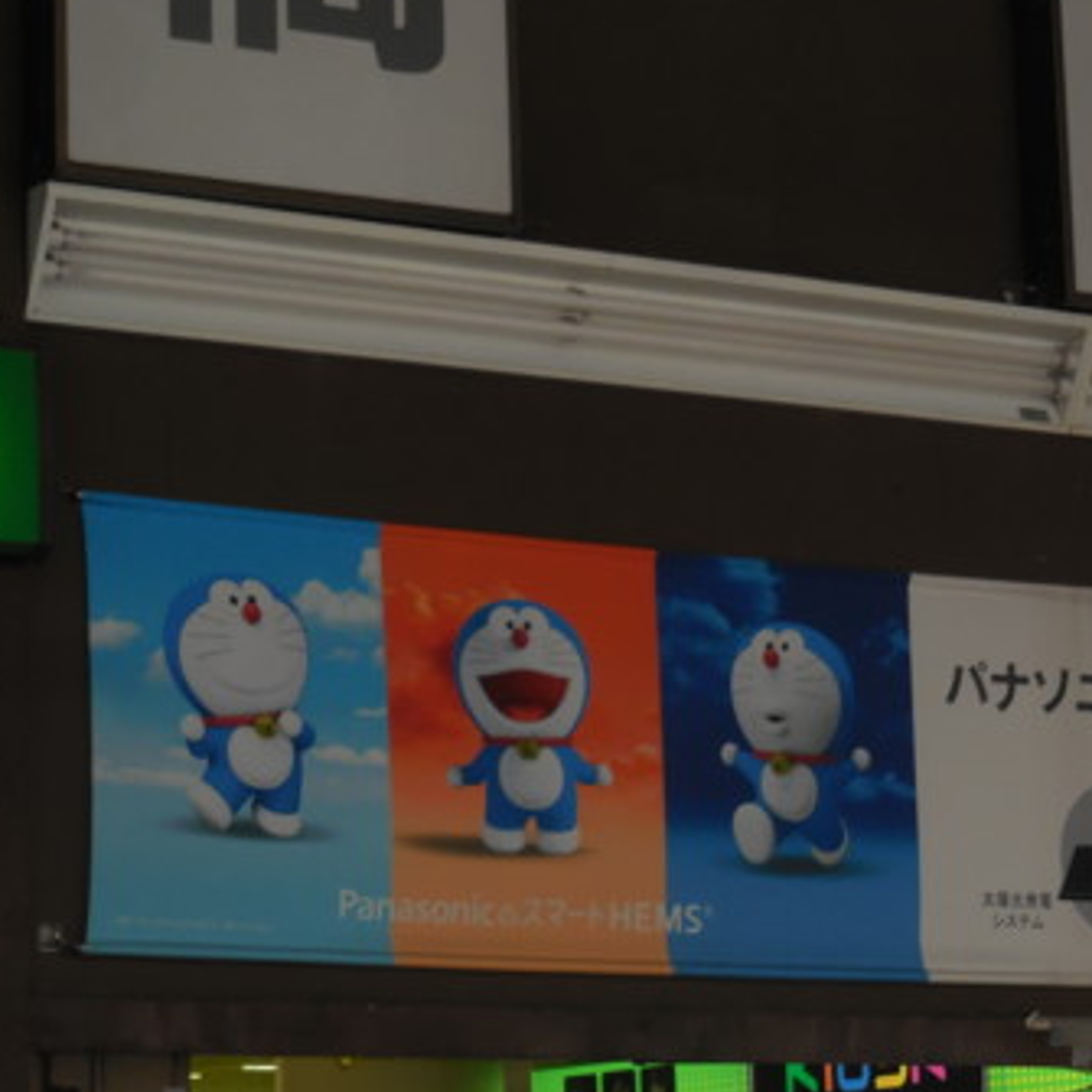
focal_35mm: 132
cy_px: 601
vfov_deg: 13.2
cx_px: 652
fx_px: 4711
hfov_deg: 13.2
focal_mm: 17.7
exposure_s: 1/60
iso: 360
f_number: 5
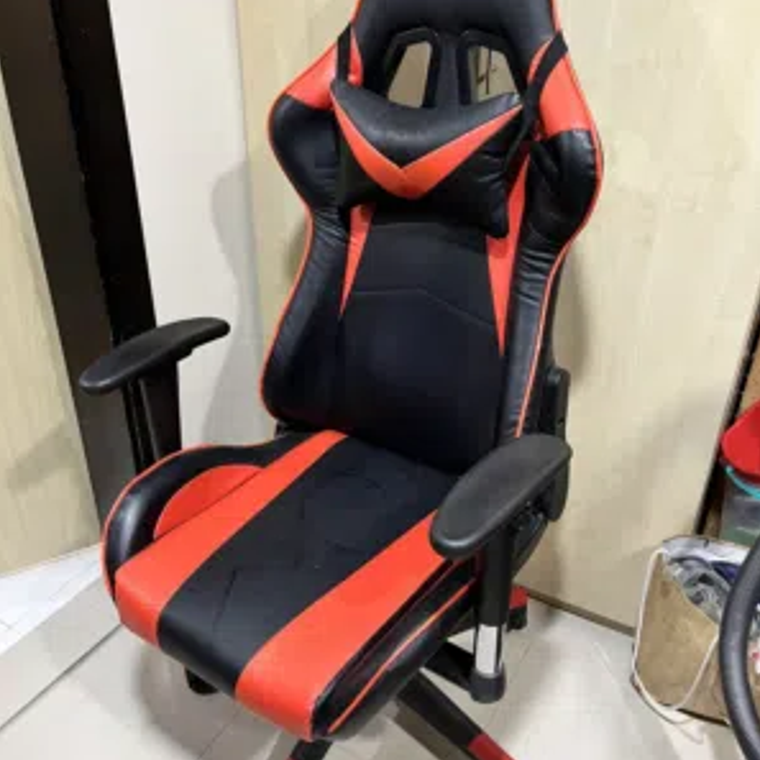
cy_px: 376
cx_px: 381
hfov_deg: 52.5
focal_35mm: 31
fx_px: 770
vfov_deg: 52.5
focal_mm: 5.1
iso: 500
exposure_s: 1/33
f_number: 1.6
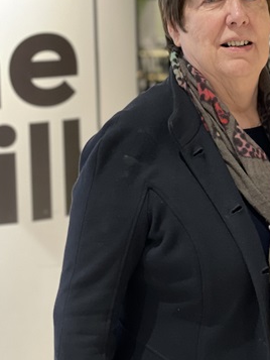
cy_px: 84
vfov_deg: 20.1
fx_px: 1008
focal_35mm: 97
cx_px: 244
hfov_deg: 15.1
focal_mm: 6
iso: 250
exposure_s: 1/33
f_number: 2
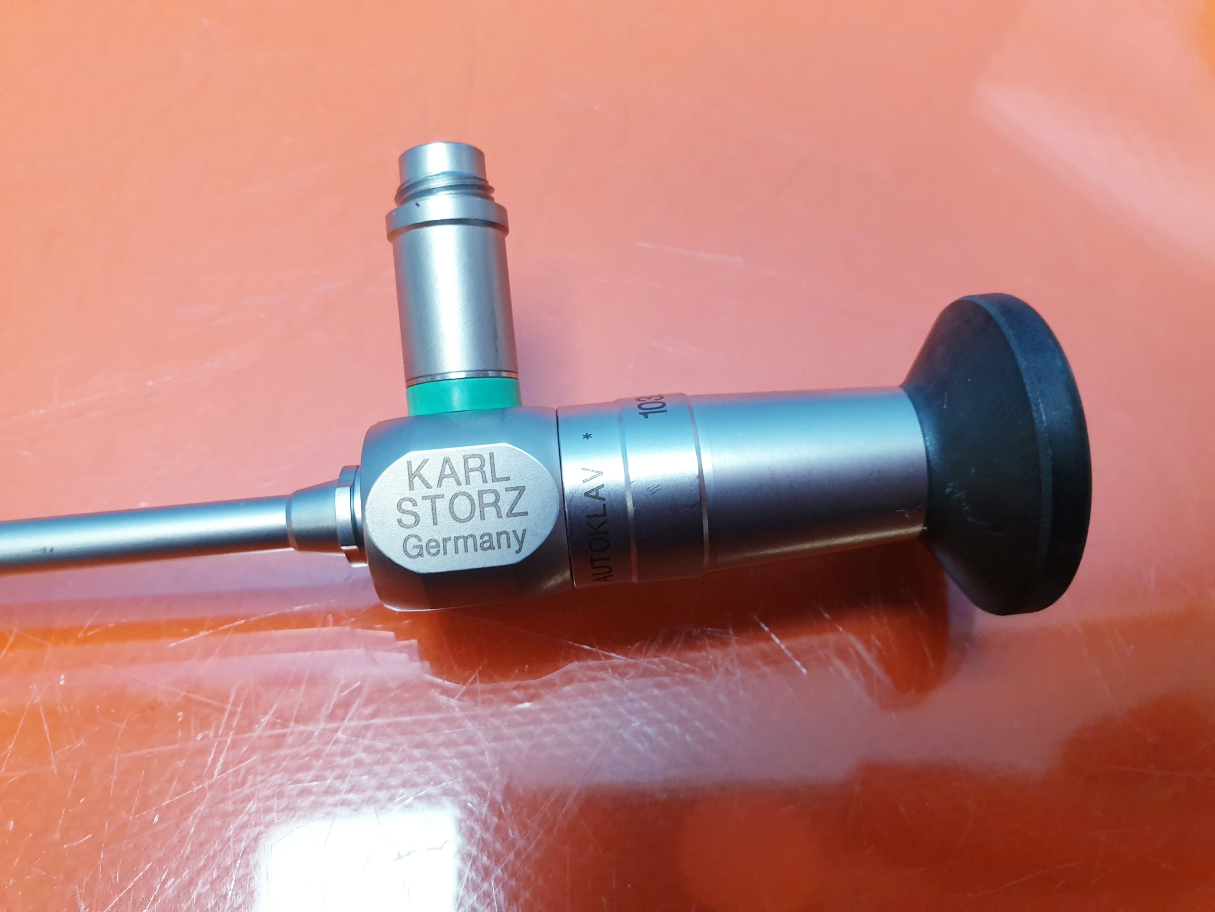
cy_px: 456
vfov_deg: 53.1
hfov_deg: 67.3
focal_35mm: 26
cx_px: 608
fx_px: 913
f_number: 2.4
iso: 250
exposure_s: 1/50
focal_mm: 4.3
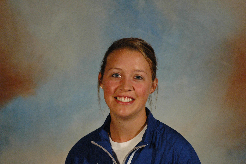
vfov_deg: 11.4
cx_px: 123
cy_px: 82
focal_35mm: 120
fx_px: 819
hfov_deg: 17.1
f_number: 3.5
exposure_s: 1/250
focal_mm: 80
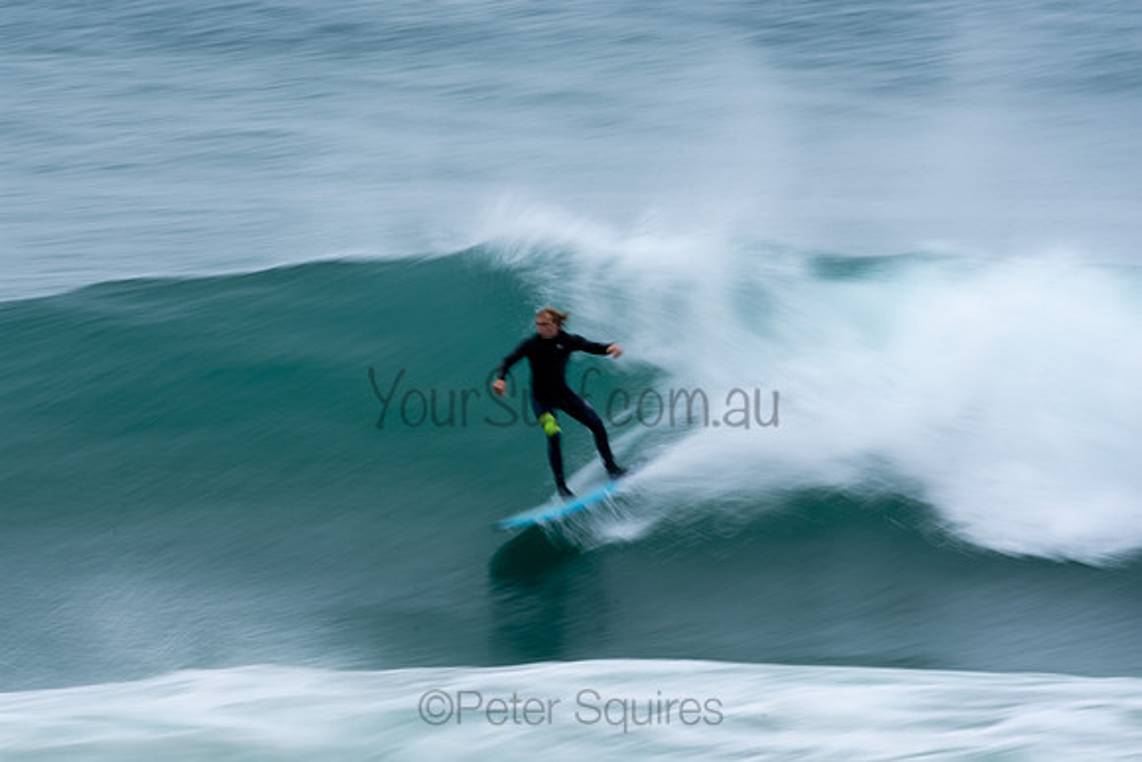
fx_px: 23796
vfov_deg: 1.8
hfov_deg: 2.7
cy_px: 381
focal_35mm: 750
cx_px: 571
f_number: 22
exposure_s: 1/20
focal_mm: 500
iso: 100
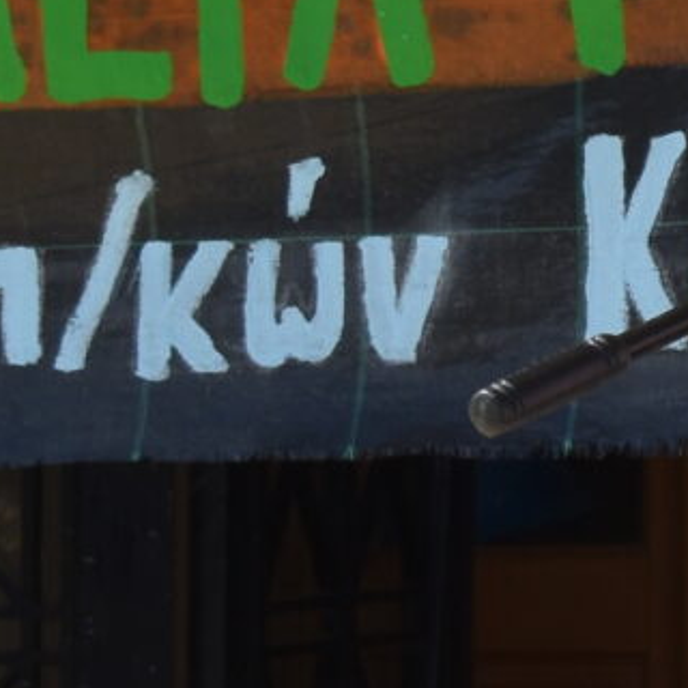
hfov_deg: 3.1
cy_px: -203
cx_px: 1847
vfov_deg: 3.1
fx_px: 12624
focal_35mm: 561
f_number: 9
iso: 100
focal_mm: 55
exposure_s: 1/320
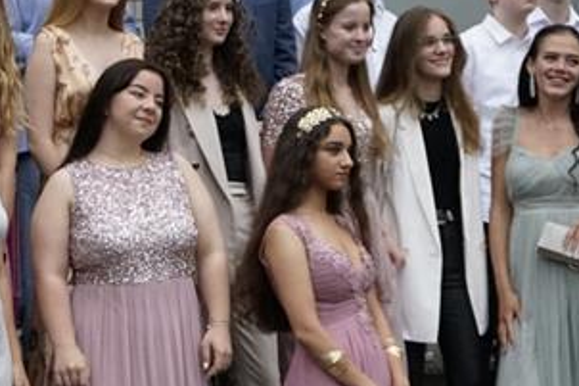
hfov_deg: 16.8
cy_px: 184
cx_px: -9
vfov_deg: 11.5
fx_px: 1913
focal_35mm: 119
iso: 4000
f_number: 4
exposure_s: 1/4000
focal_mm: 37
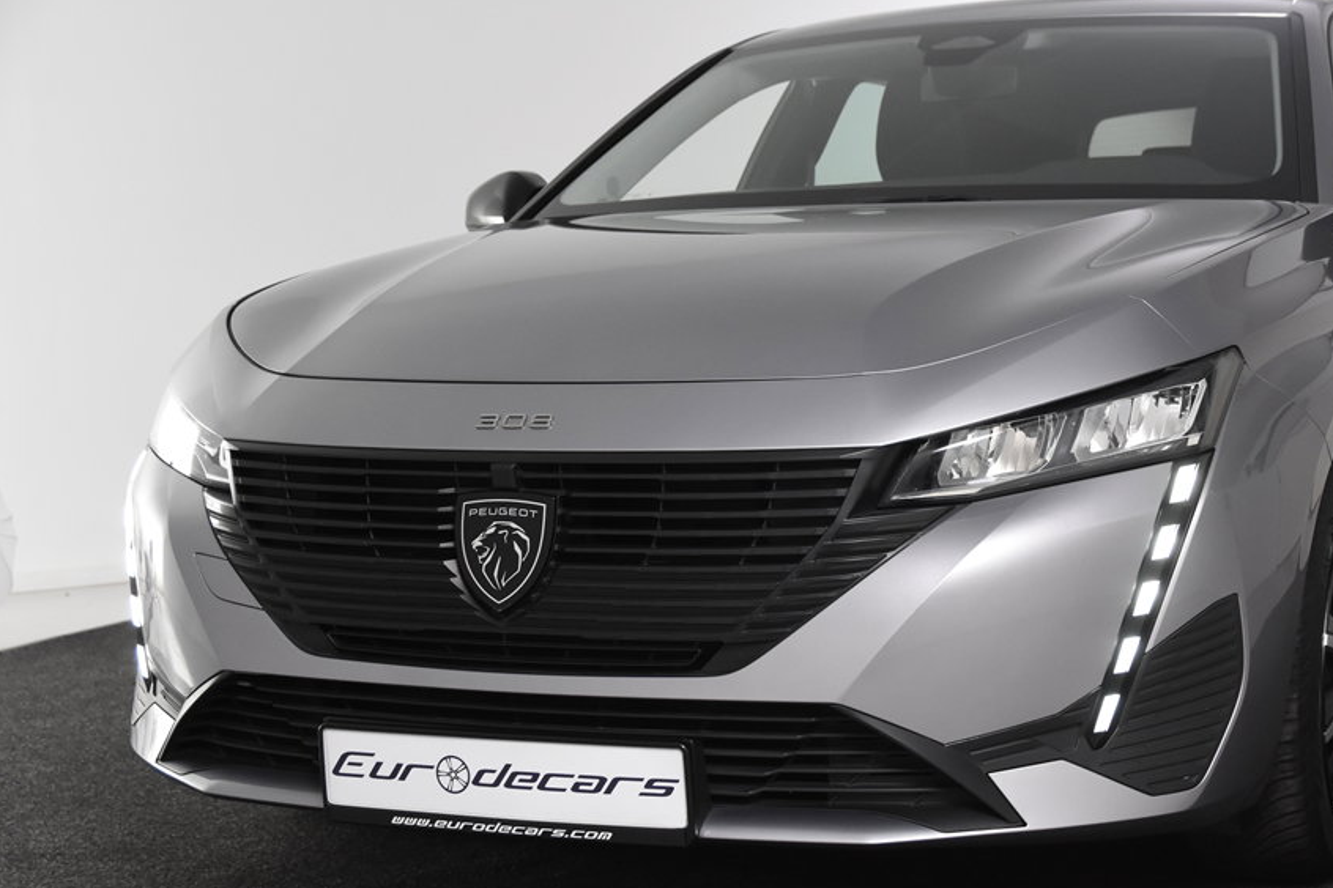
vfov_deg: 19.7
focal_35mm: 69
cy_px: 467
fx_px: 2555
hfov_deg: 29.2
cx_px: 802
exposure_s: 1/100
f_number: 5
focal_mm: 38
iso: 1600
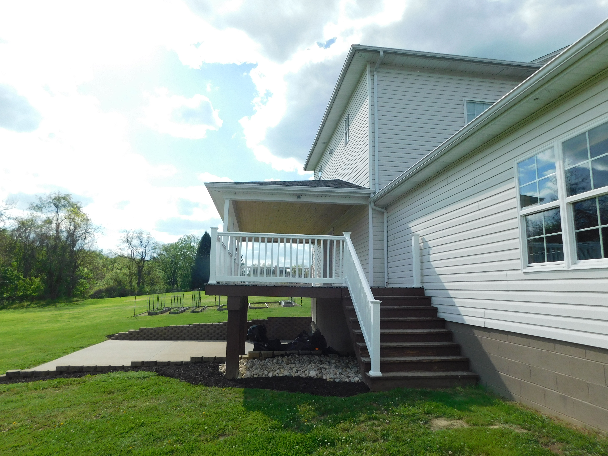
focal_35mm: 23
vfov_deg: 58.9
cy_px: 228
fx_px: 404
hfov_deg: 73.9
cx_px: 304
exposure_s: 1/400
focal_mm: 4
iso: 125
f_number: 6
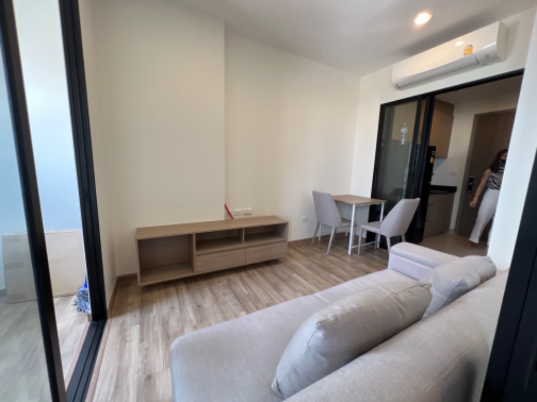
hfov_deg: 106.2
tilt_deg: -8.2
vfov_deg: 89.9
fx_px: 202
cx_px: 268
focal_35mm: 13
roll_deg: -0.4
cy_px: 201
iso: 125
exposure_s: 1/99
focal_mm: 1.57
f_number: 1.8
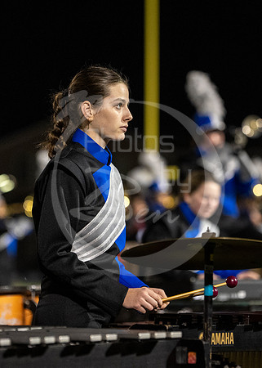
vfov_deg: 7.5
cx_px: 131
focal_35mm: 270
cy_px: 147
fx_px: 2818
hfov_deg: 5.3
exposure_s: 1/500
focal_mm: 150
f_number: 2.8
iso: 4000
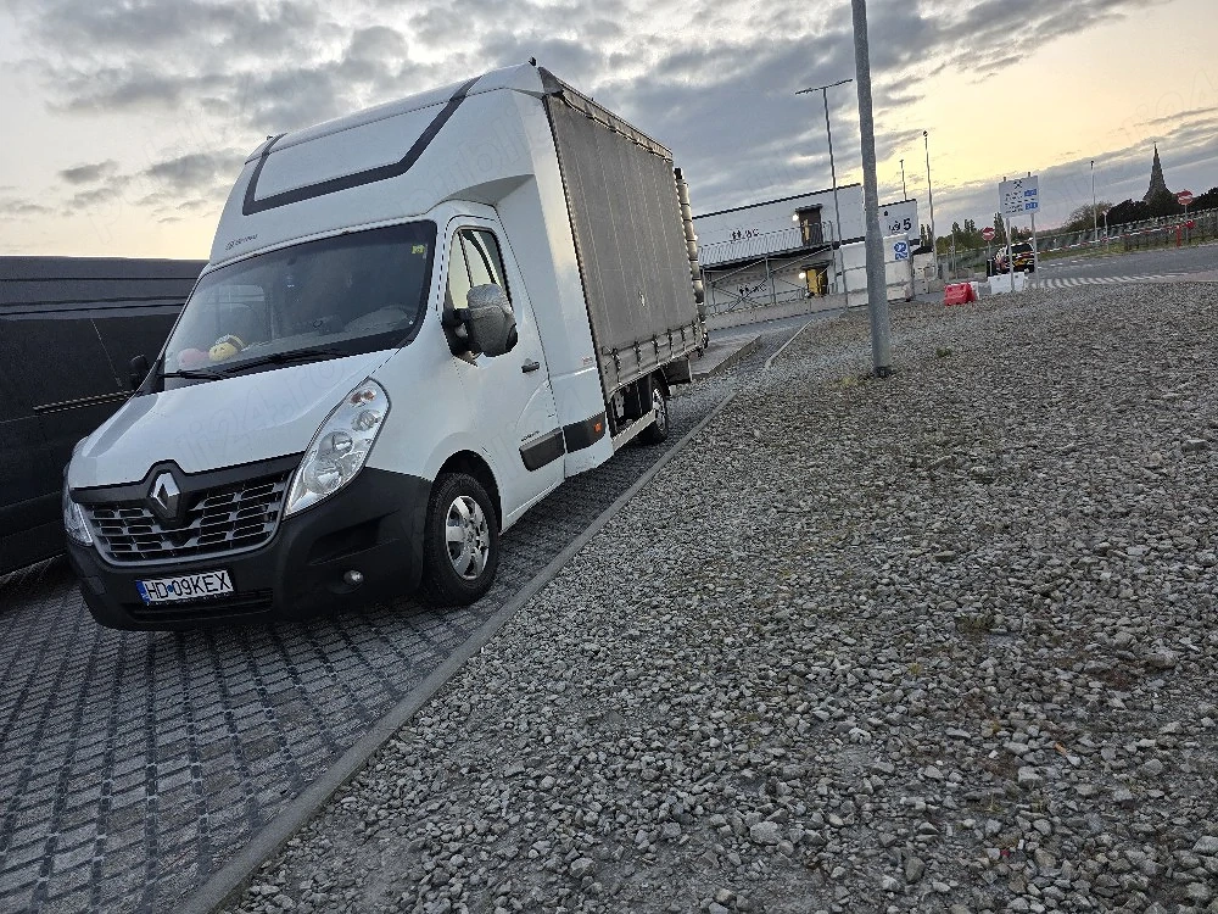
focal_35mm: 23
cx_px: 609
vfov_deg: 58.9
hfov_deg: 73.9
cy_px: 457
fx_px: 809
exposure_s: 1/182
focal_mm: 6.3
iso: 80
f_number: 1.7
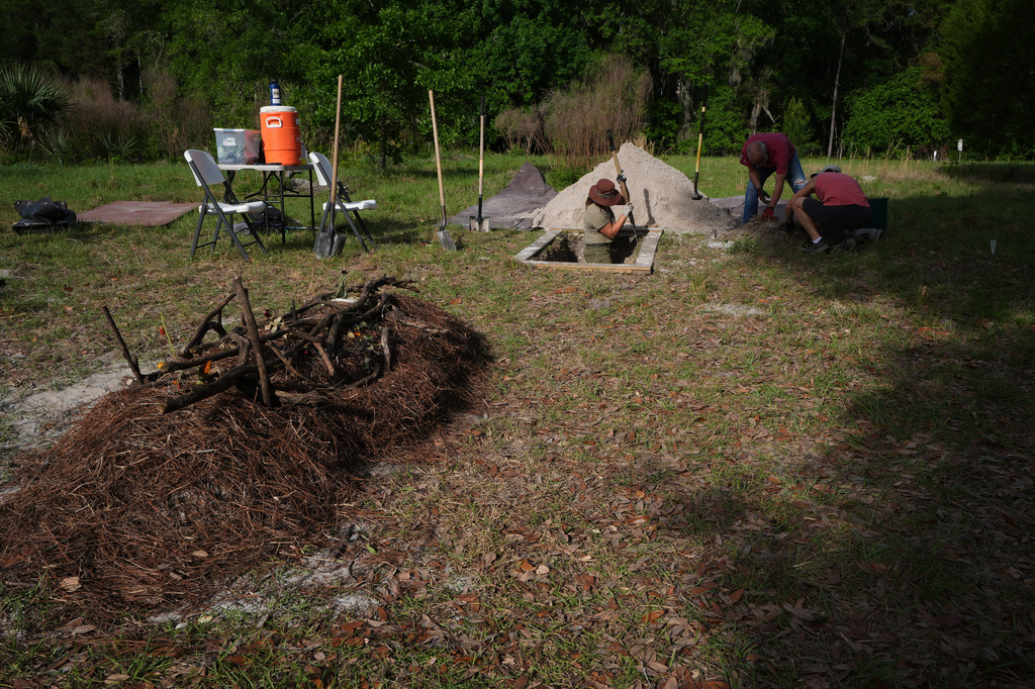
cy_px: 344
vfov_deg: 43.6
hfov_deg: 61.9
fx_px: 862
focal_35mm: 30
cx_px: 518
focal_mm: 30
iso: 320
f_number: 14
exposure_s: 1/320
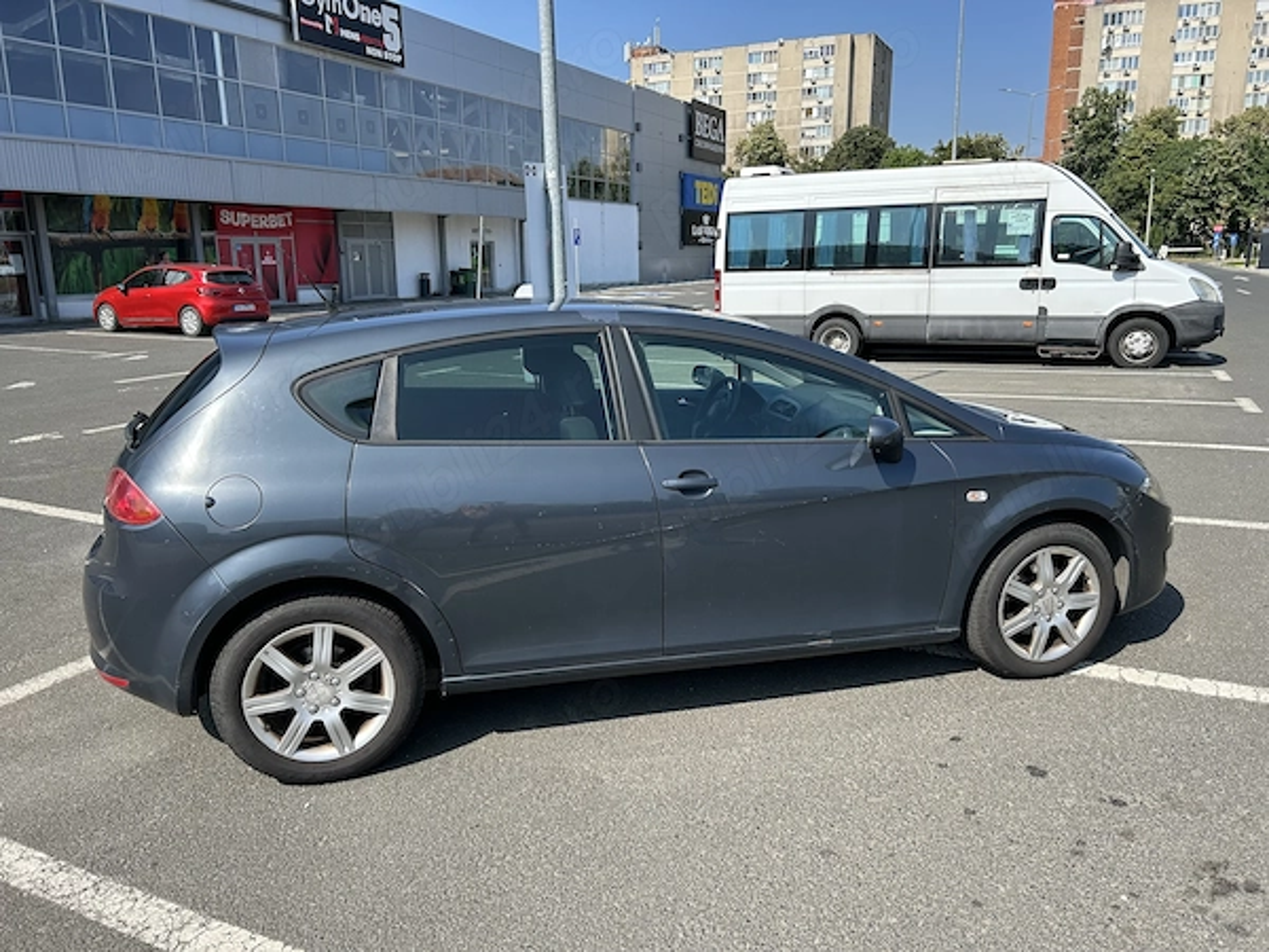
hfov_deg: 67.3
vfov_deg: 53.1
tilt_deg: -13.4
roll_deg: +1.4
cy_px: 476
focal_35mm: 26
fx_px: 953
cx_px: 634
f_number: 1.5
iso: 50
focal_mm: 5.7
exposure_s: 1/2513
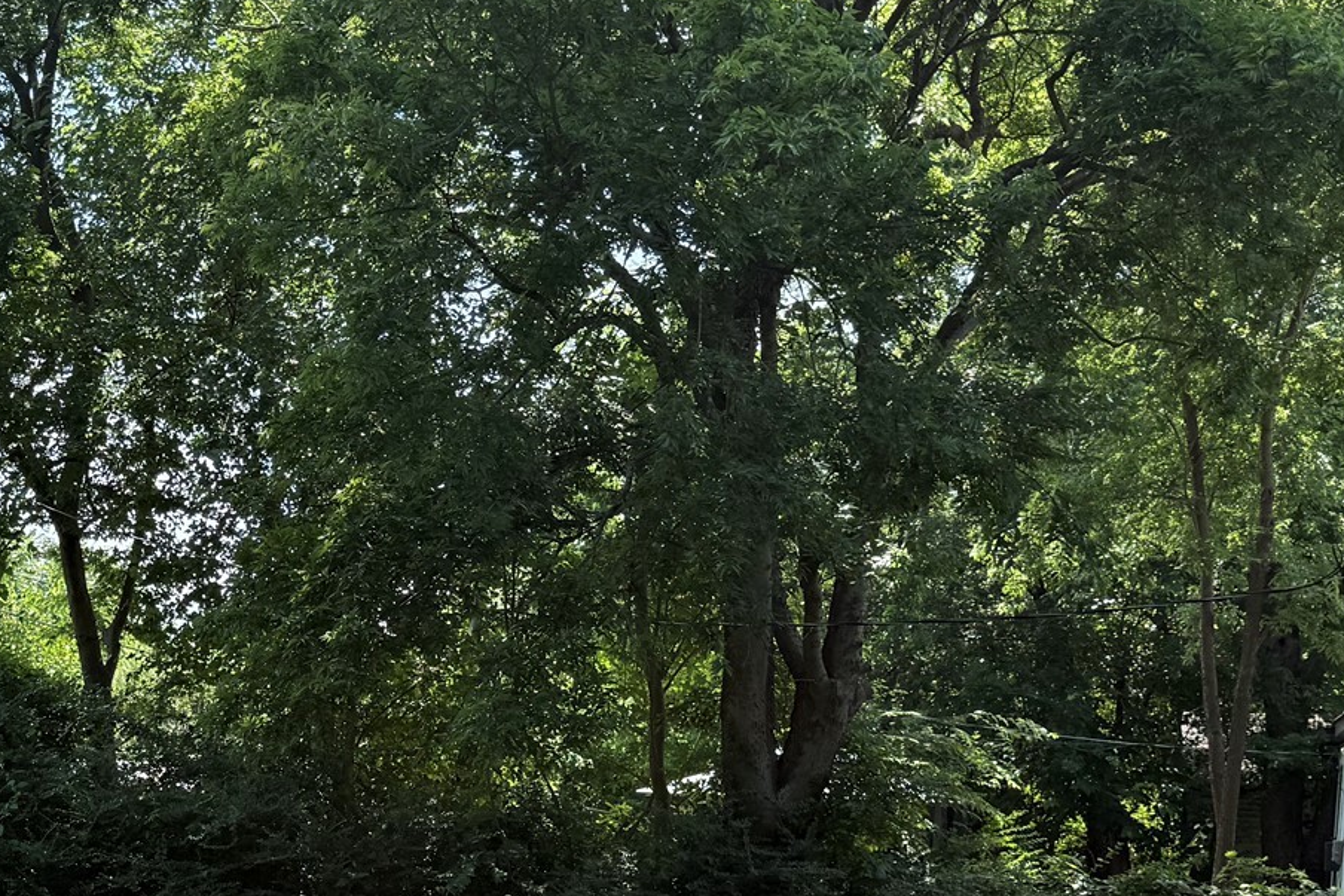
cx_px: 315
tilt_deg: -3.4
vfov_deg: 24.4
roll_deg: -2.7
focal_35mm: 53
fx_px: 1979
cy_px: 886
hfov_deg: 36.5
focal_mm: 6.76
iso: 80
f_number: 1.78
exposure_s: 1/909
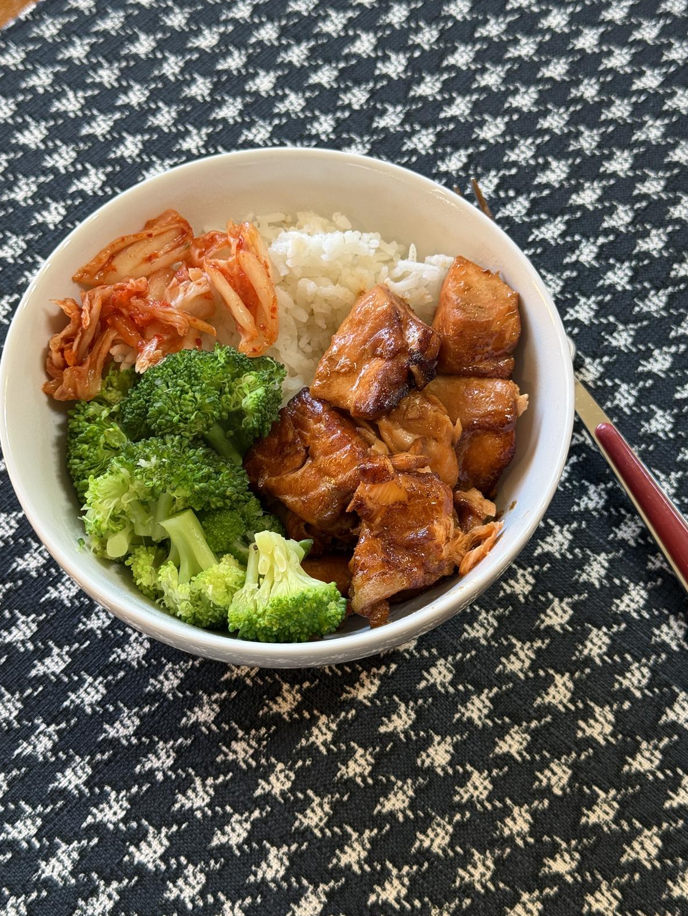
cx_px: 340
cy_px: 451
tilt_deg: -64.1
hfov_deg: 29.7
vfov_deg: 38.9
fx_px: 1298
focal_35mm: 49
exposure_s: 1/60
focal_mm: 6.76
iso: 64
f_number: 1.78
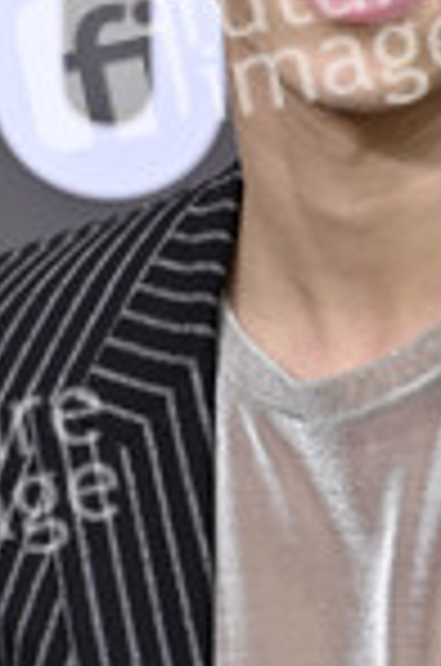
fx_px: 11501
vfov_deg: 3.3
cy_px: 270
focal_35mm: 623
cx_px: 378
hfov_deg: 2.2
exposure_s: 1/640
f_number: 8
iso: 800
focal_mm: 230
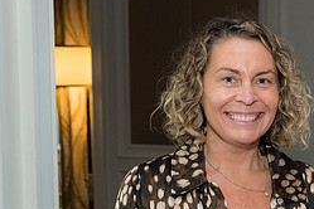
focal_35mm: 93
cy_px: 206
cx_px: 357
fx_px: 811
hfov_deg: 20.7
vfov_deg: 14.5
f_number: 5.6
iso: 800
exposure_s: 1/125
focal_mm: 40
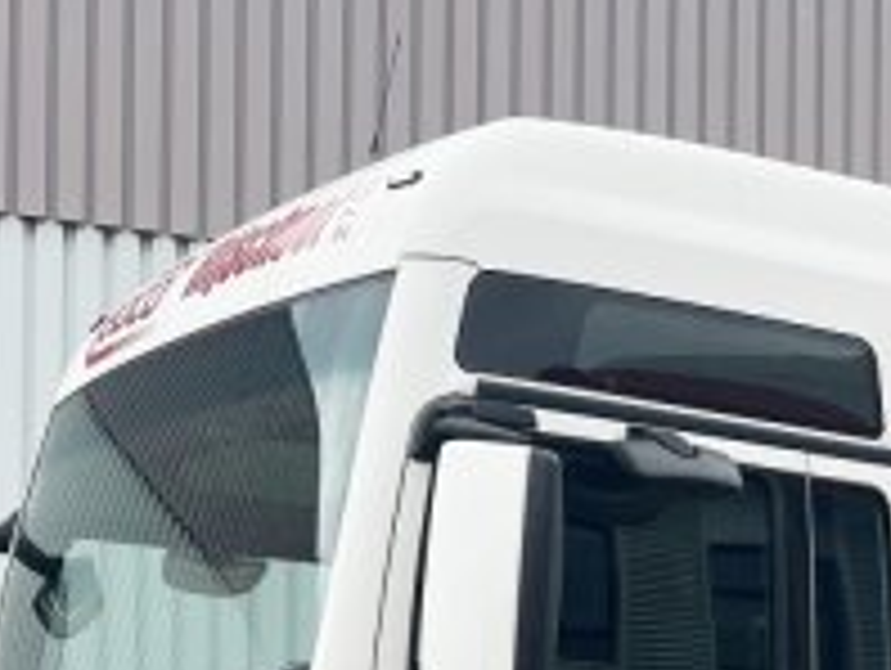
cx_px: 1053
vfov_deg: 16.7
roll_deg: -0.8
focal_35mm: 84
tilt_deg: +0.7
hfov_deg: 21.7
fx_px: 2165
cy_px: 836
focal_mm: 5.7
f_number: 1.5
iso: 50
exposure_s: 1/887
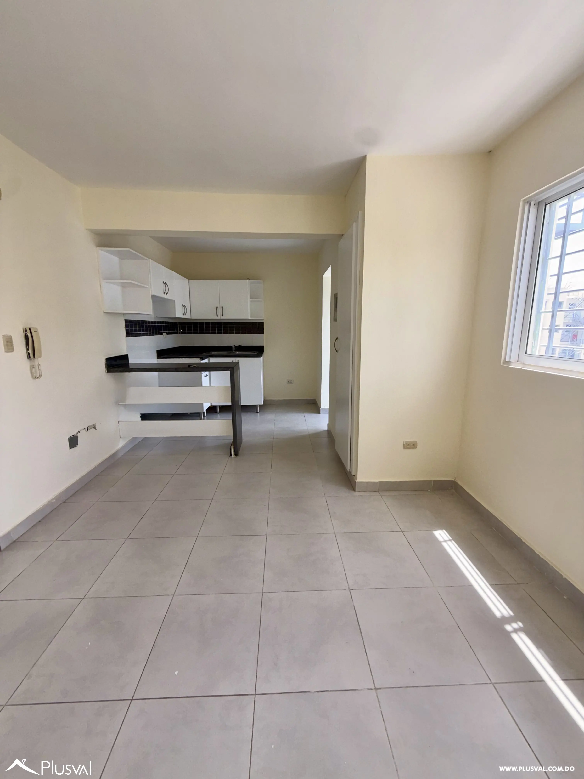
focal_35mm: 14
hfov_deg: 85.7
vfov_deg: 102.1
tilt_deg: -10.7
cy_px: 390
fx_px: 315
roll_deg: +0.7
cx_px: 292
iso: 32
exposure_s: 1/122
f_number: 2.2
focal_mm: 2.22
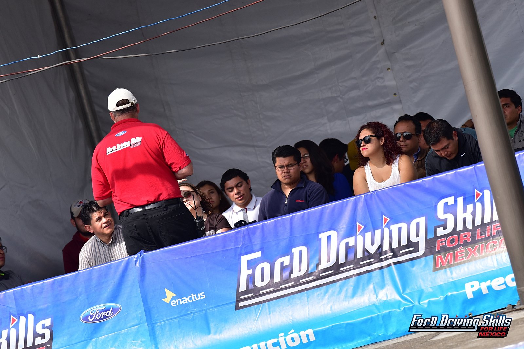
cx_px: 262
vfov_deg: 4.3
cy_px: 174
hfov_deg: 6.4
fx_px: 4658
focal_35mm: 320
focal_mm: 320
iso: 400
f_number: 5.6
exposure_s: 1/2000
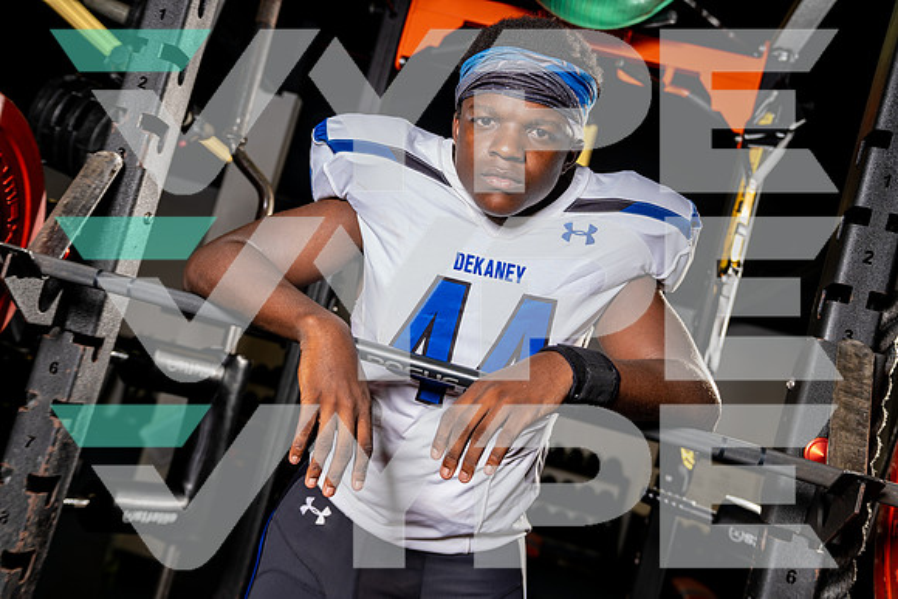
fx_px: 998
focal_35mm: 40
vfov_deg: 33.4
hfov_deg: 48.4
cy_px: 300
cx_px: 449
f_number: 4.5
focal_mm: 40
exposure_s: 1/250
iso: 100
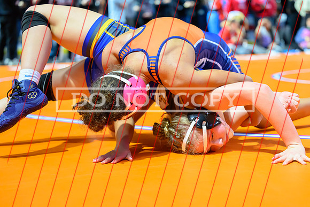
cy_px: 112
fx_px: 695
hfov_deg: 25.1
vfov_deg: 16.9
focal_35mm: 81
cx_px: 169
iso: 3200
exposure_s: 1/640
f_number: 2.8
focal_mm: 70
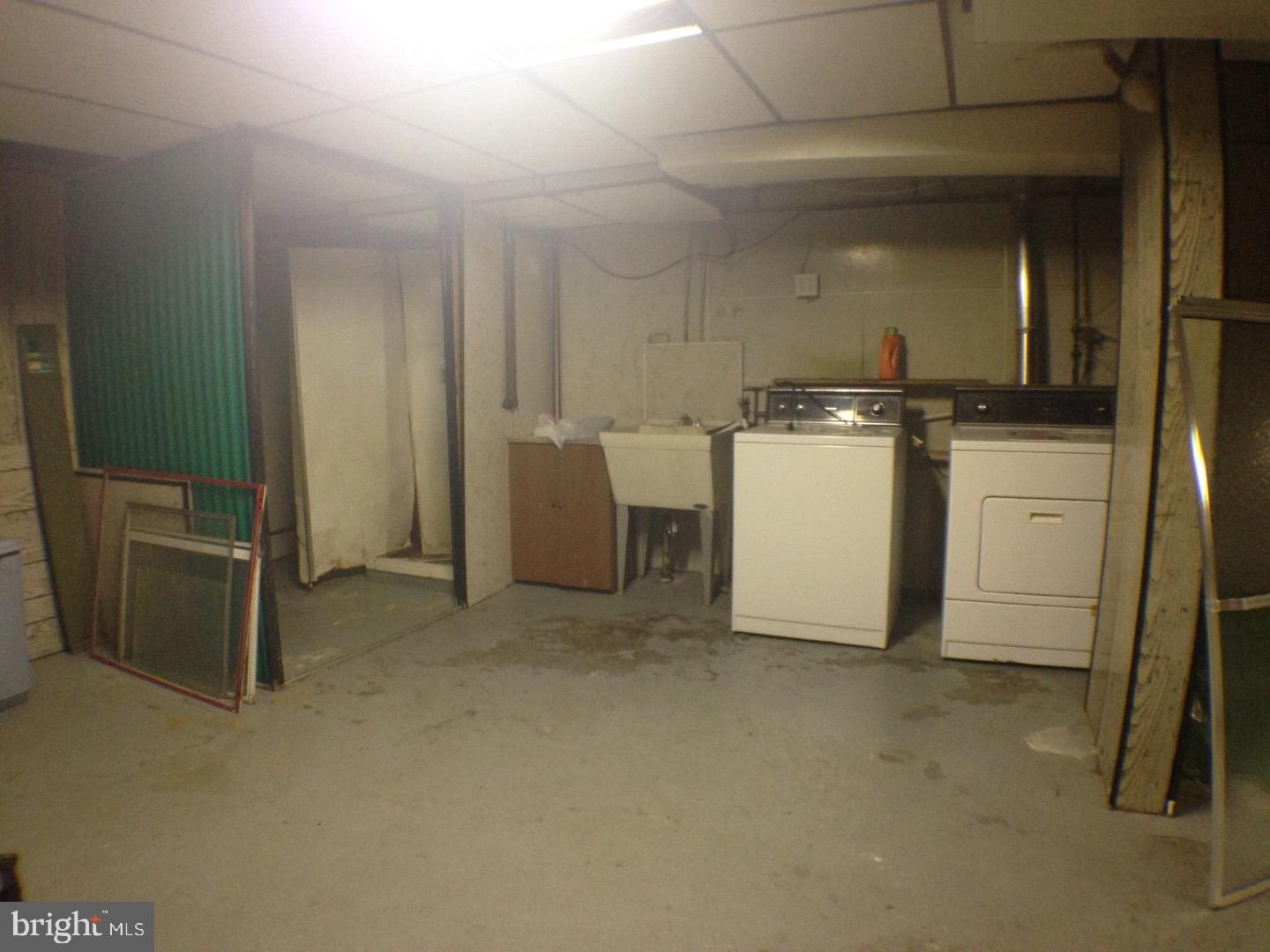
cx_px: 635
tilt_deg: -7.7
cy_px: 476
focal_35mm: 33
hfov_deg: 55.4
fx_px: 1211
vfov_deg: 42.9
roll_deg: -0.1
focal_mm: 4.12
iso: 250
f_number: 2.4
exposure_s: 1/20
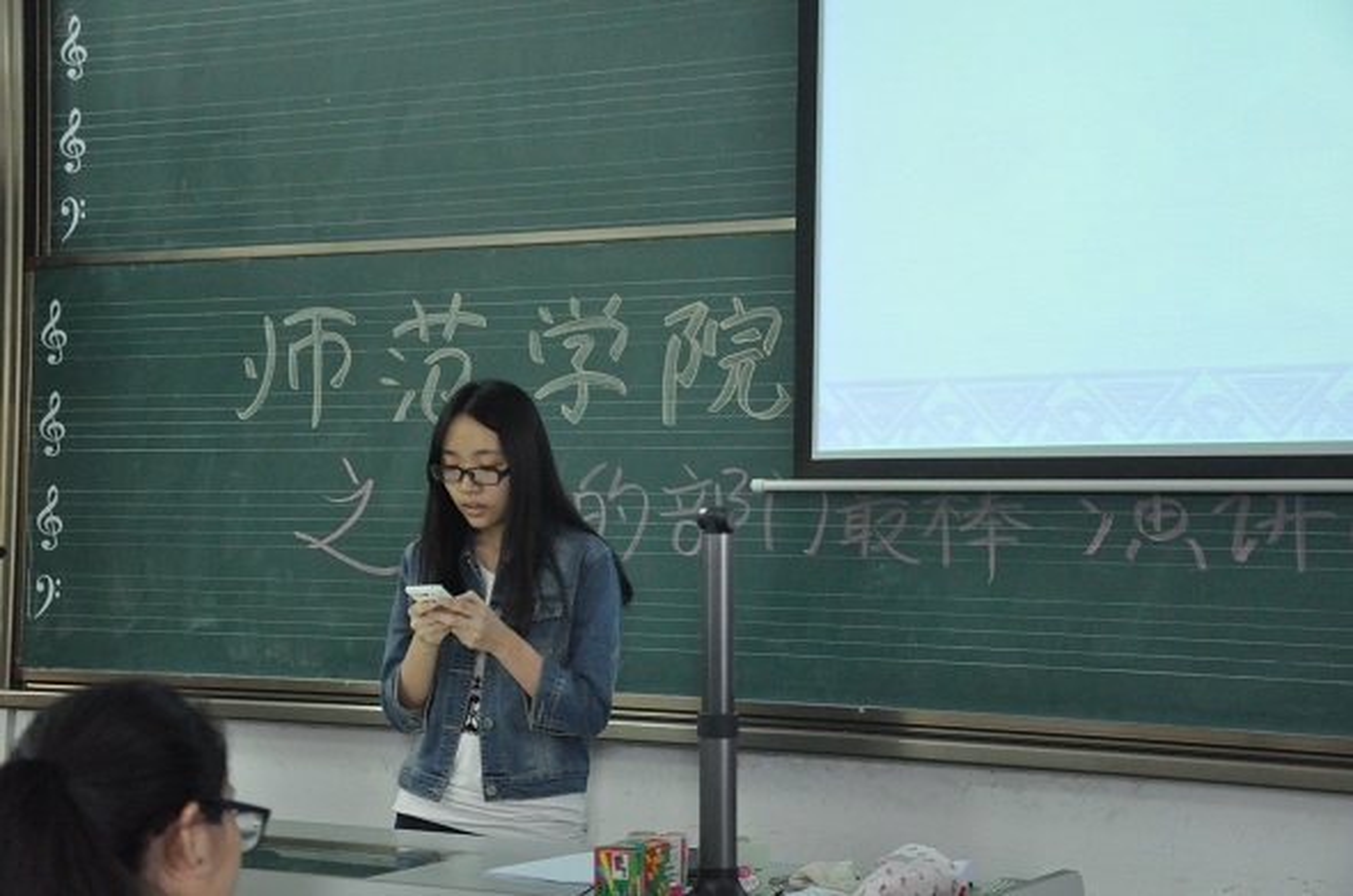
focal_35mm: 63
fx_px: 2363
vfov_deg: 21.5
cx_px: 676
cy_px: 448
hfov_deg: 31.9
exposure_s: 1/50
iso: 3200
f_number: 4.8
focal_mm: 42
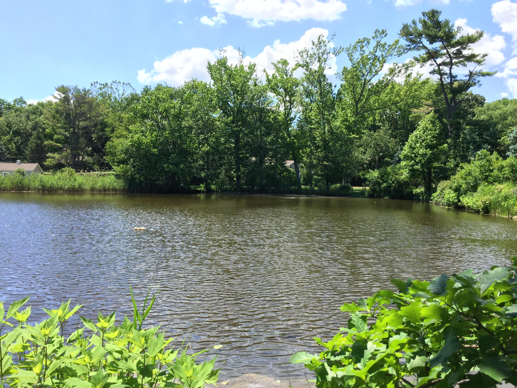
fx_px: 433
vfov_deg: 48.2
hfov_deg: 61.7
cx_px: 258
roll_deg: -1.7
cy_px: 194
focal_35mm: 29
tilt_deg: -1.6
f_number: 2.2
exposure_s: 1/746
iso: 32
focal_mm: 4.15
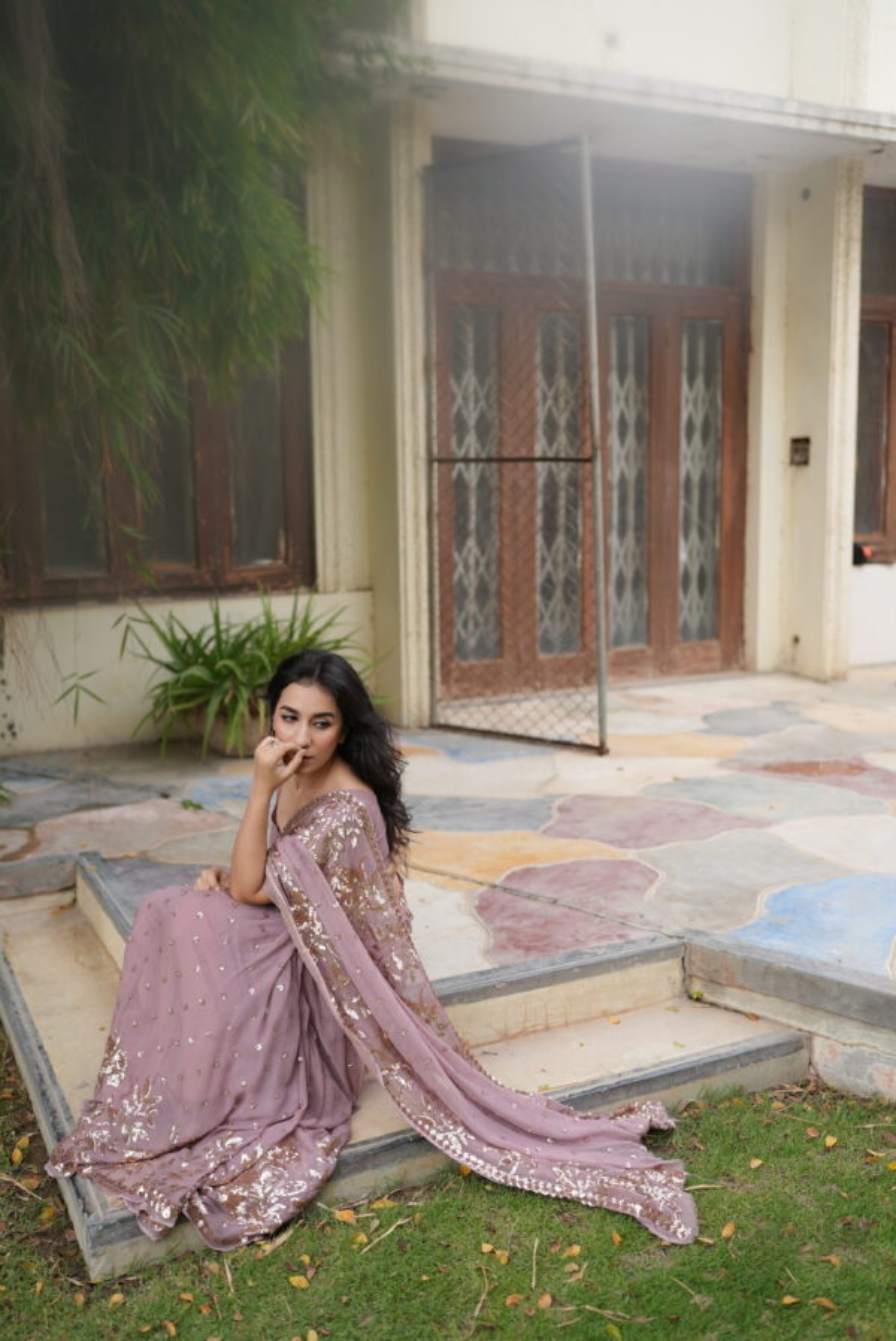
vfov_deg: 54.4
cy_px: 670
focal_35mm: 35
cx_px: 448
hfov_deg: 37.9
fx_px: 1305
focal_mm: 35
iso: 160
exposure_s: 1/800
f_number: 1.8
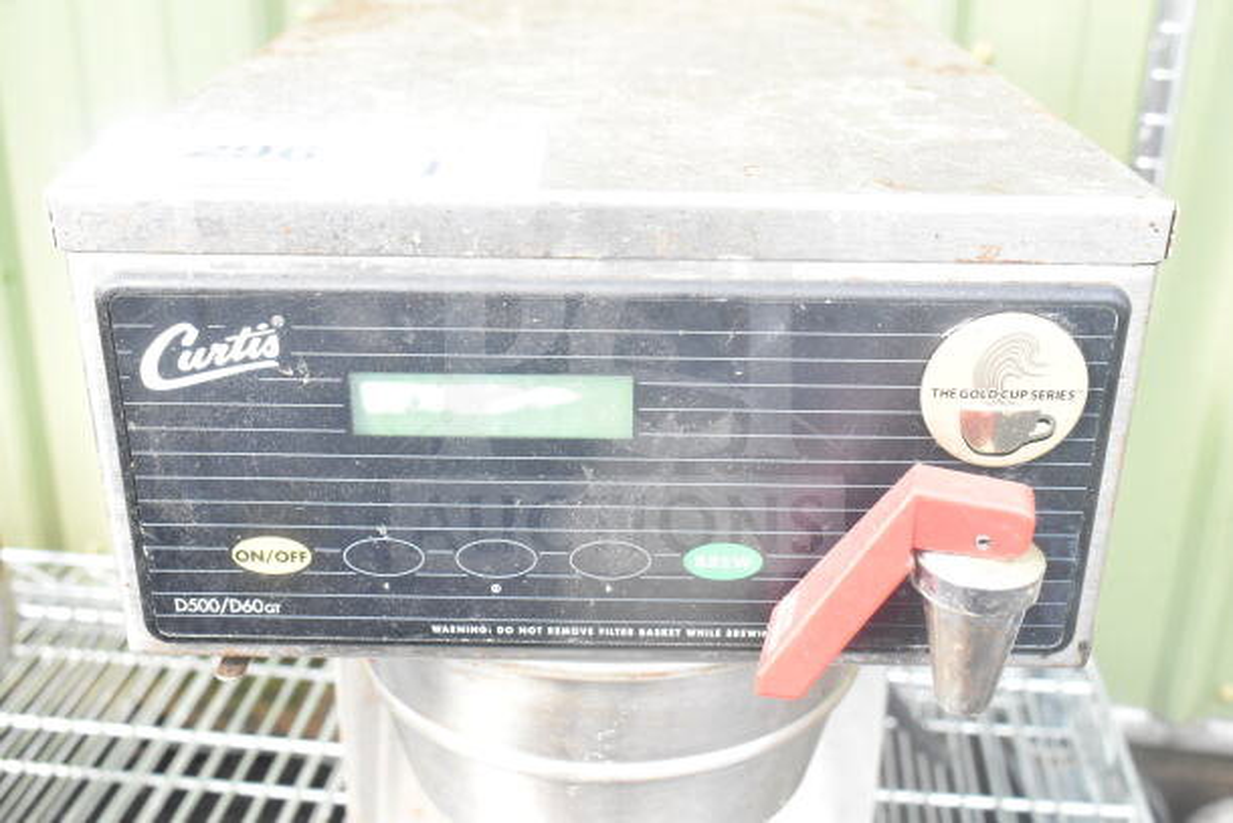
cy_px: 412
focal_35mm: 39
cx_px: 616
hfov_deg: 49.5
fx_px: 1336
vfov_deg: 34.2
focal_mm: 26
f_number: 7.1
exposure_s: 1/200
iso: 1600
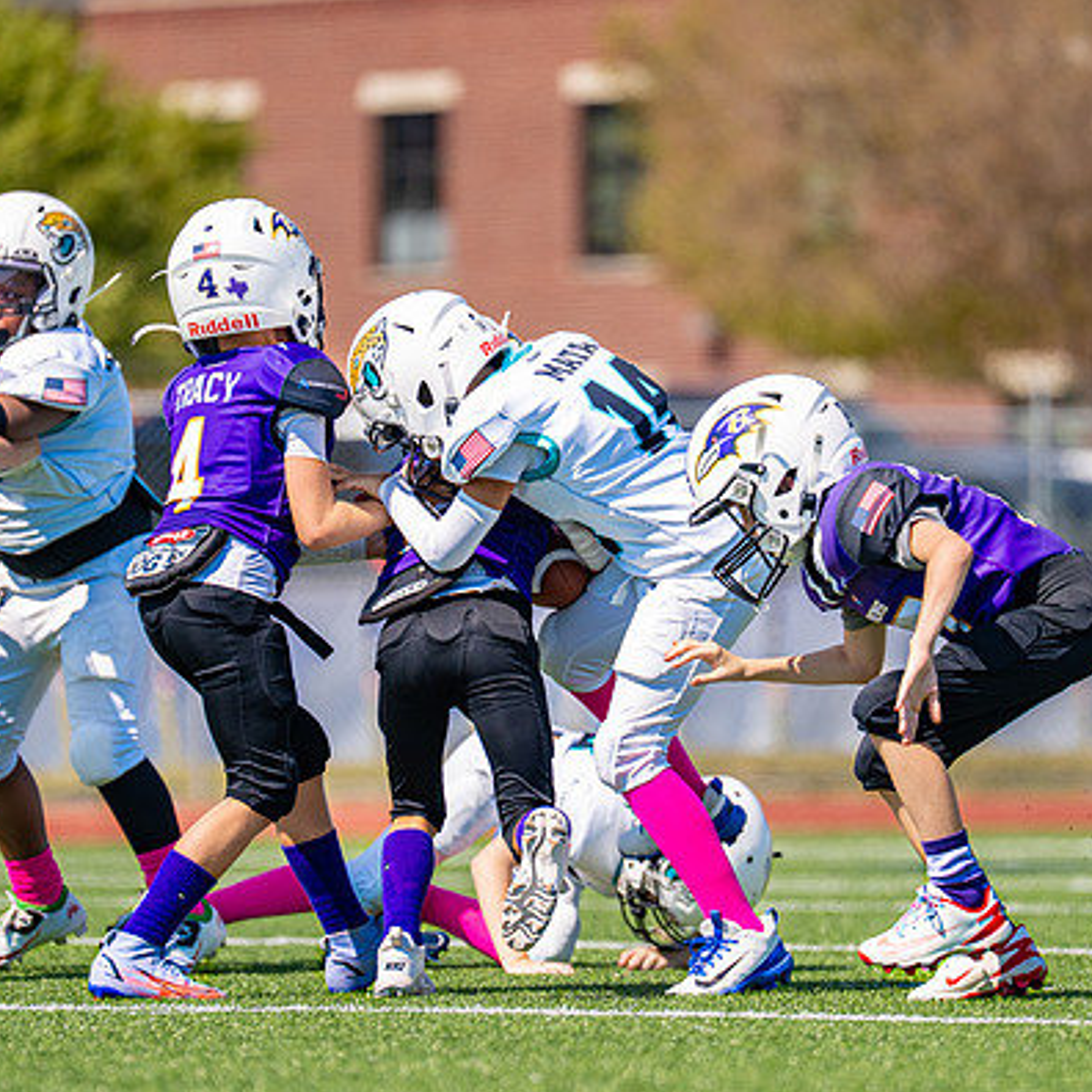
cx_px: 553
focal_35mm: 366
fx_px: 13063
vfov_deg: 4.8
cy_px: 538
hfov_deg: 4.8
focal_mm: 200
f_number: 2.8
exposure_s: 1/2000
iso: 100
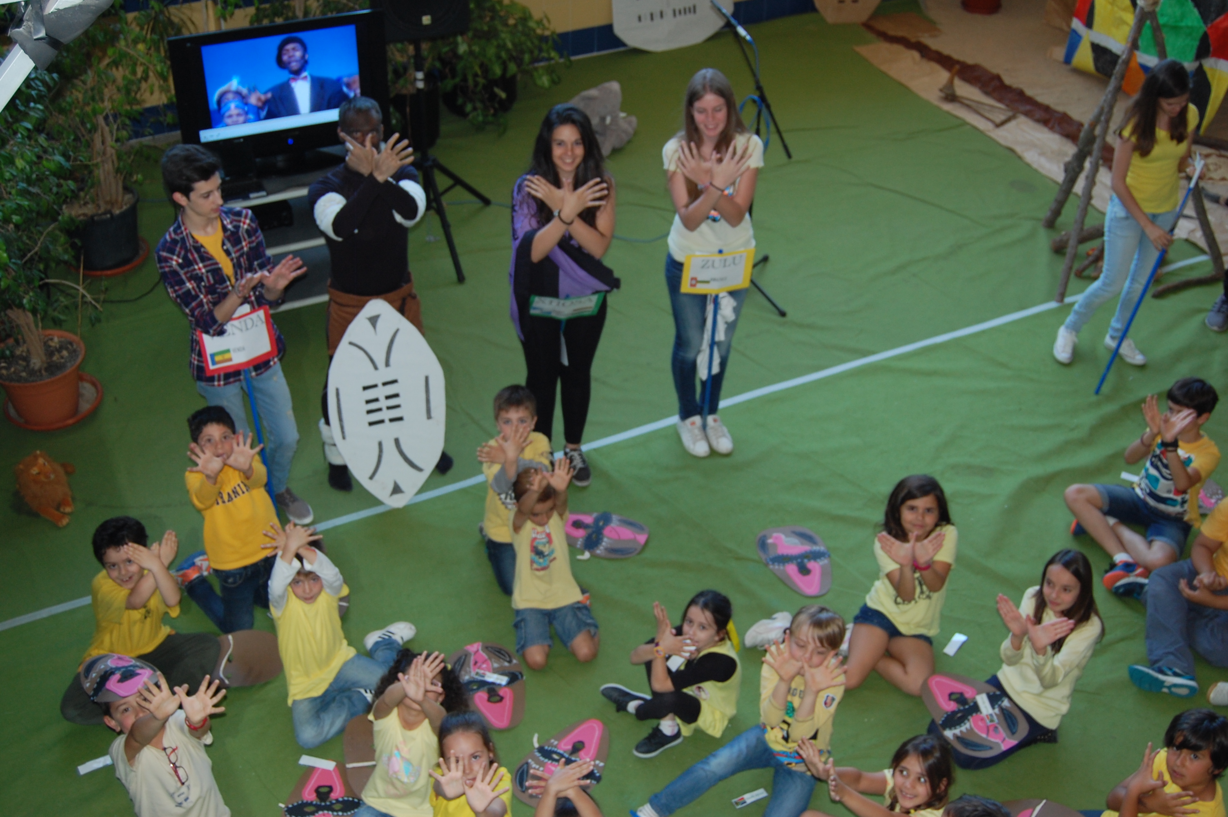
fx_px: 1431
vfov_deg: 31.8
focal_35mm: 42
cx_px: 614
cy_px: 408
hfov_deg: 46.4
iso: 400
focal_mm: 28
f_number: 4.2
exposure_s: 1/60
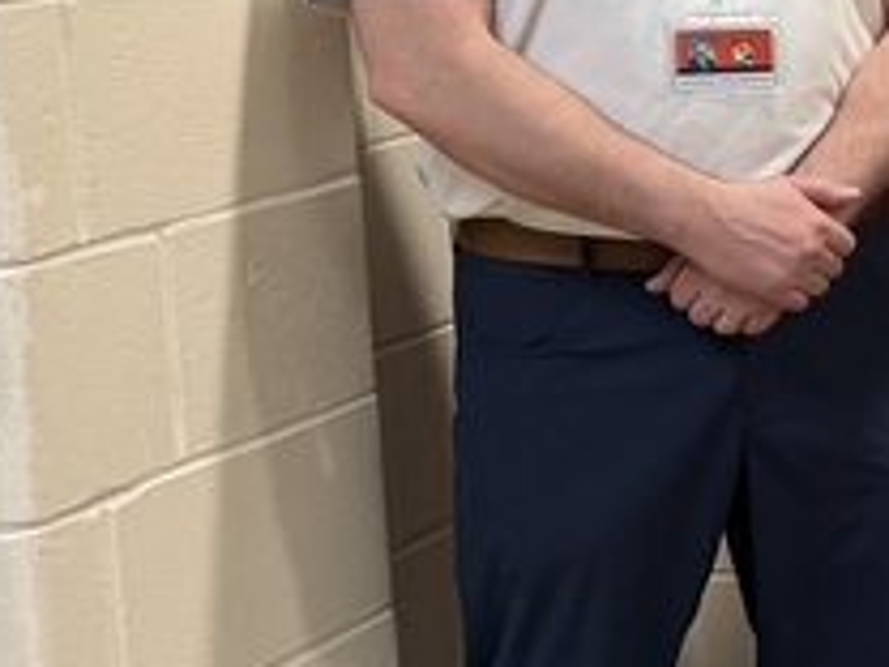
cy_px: -17
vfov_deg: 12.4
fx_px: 3030
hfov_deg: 13.1
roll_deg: +1.4
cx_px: 2060
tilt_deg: -5.2
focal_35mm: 118
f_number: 1.78
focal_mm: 6.76
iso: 160
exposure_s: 1/60
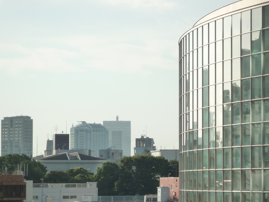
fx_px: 1290
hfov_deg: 11.9
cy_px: 130
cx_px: 176
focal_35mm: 166
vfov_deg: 8.9
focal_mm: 22
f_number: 5.9
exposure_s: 1/320
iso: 160
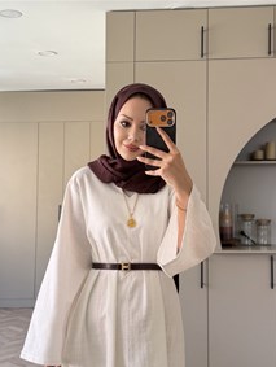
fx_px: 371
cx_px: 148
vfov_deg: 50.8
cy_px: 266
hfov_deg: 40.8
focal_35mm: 35
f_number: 1.78
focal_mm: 6.76
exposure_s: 1/121
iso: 100
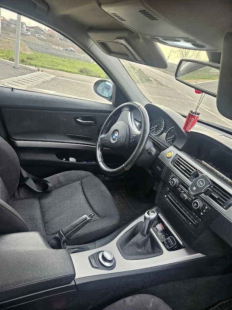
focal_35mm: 23
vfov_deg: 73.9
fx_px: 206
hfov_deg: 58.9
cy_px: 155
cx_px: 116
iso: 25
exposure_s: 1/78.1
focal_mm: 5.4
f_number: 1.8
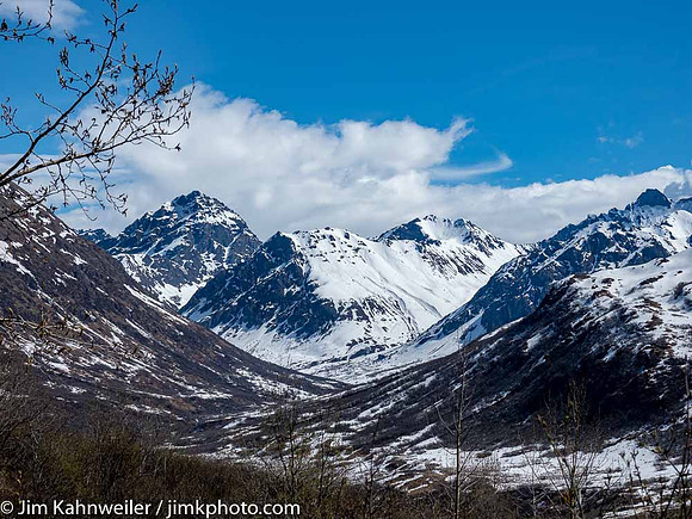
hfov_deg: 23.8
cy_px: 260
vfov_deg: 18.0
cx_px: 346
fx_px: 1639
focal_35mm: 82
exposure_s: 1/2500
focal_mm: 41
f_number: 5.6
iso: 200
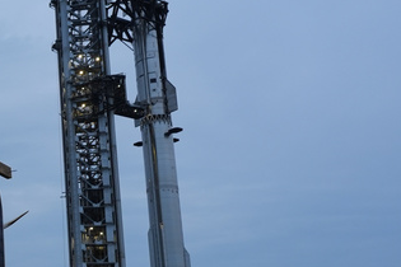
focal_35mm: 52
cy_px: 225
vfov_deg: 25.4
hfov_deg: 28.3
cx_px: -168
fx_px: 579
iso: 400
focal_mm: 16
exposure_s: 1/30
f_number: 5
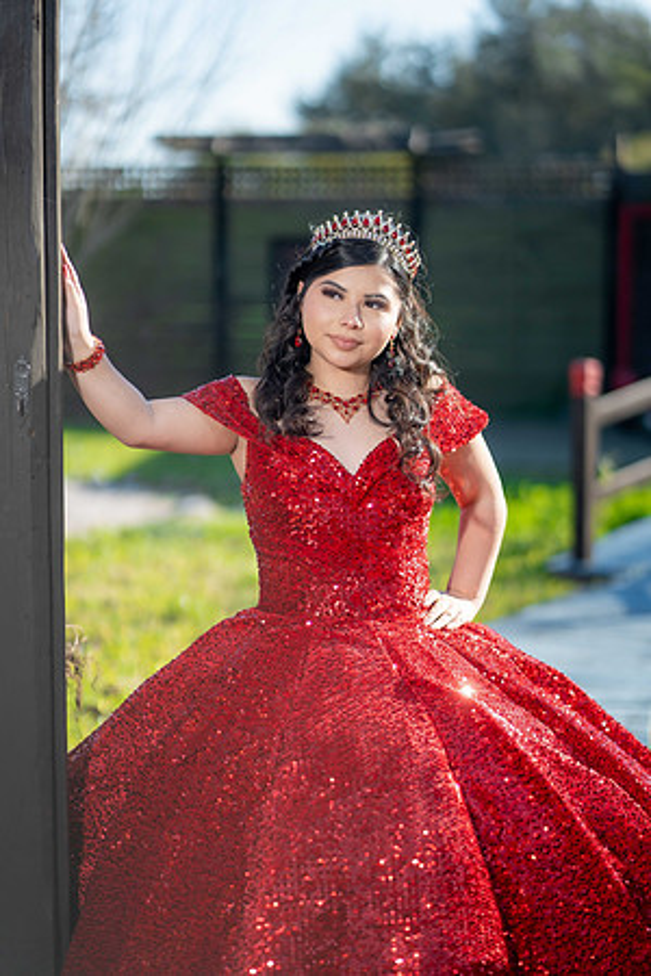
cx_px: 326
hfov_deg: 16.1
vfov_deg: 23.9
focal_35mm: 85
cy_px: 488
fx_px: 2305
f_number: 1.8
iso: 250
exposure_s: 1/3200
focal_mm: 85
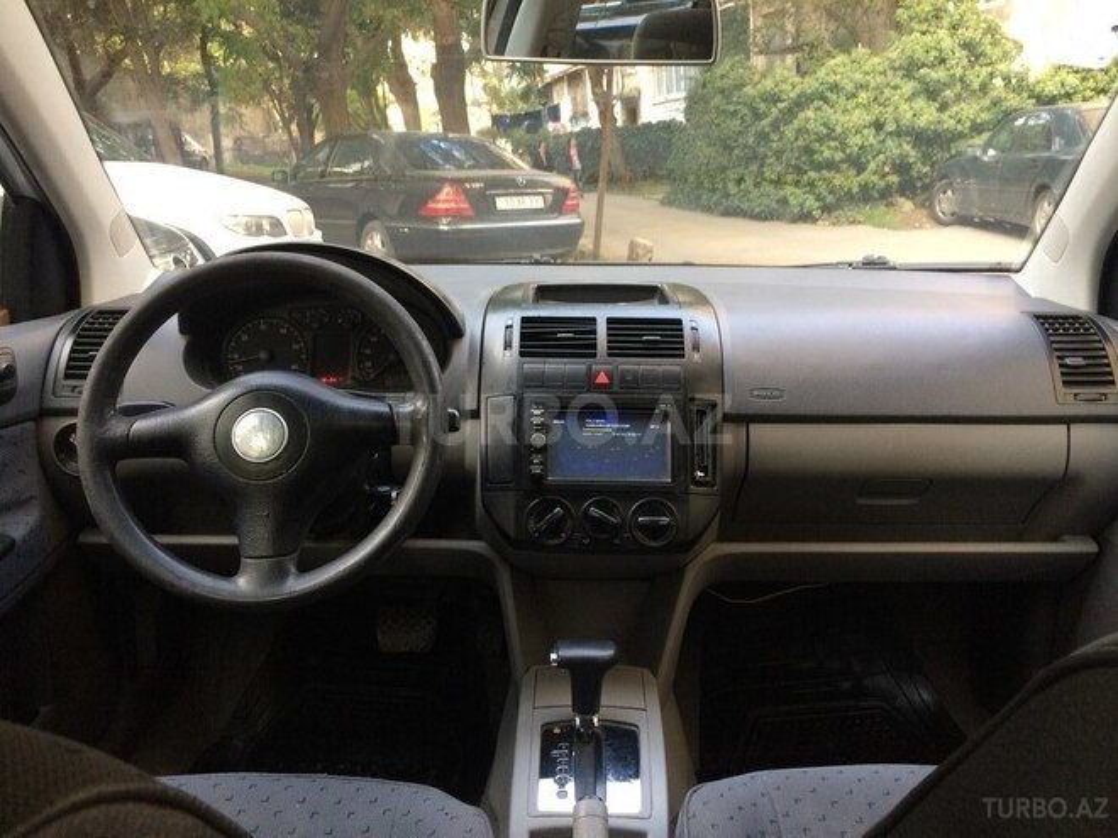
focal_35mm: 29
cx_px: 559
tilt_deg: -16.4
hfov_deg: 61.7
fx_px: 937
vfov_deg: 48.2
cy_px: 419
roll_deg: +6.9
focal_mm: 4.15
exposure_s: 1/33
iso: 80
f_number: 2.2
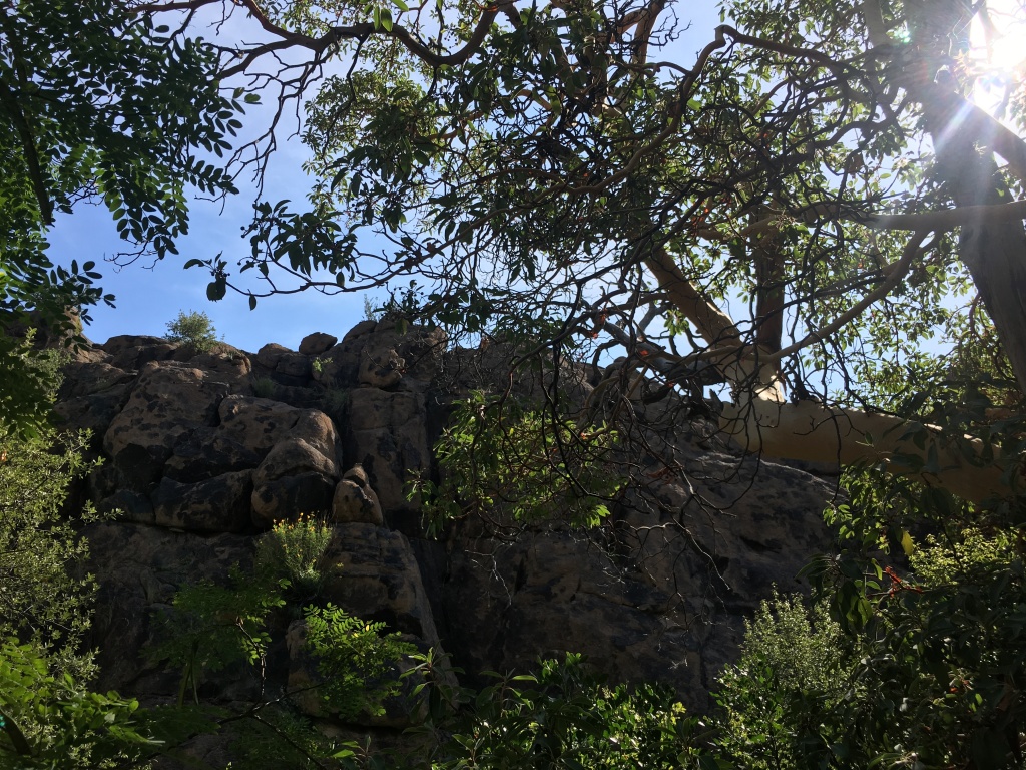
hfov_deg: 61.7
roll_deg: +3.9
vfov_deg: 48.2
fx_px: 860
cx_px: 513
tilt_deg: +26.6
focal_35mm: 29
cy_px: 385
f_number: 2.2
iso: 25
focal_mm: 4.15
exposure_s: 1/1012
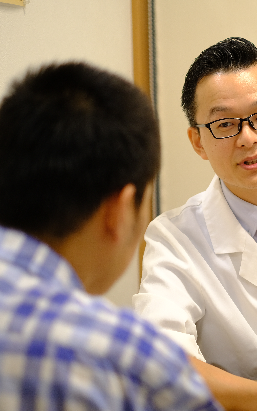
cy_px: 207
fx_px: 919
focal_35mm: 82
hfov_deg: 15.5
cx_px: 279
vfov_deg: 25.2
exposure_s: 1/250
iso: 500
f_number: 1.4
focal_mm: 35
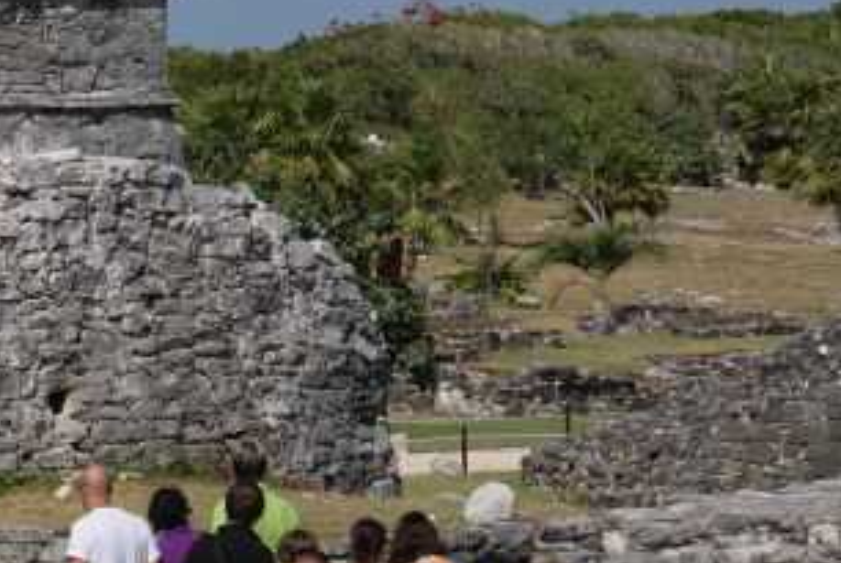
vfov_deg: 7.0
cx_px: -71
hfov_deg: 10.4
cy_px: 56
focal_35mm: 196
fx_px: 4585
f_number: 13
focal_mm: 50
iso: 100
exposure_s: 1/250
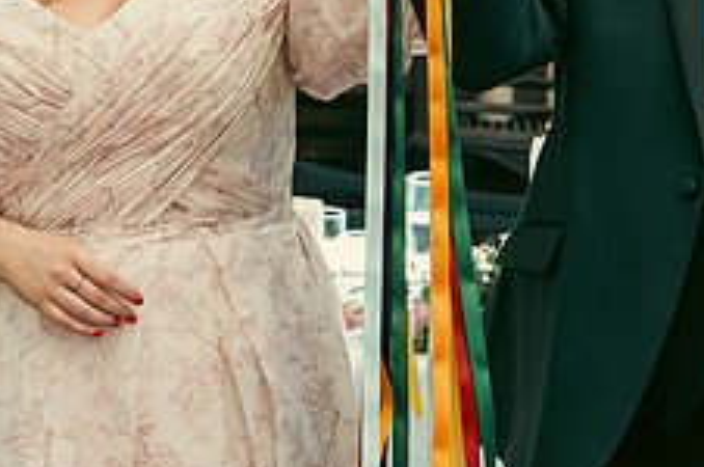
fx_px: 3163
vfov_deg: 8.4
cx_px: 399
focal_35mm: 162
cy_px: -58
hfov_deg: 12.7
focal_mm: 42
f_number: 3.5
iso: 400
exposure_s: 1/200
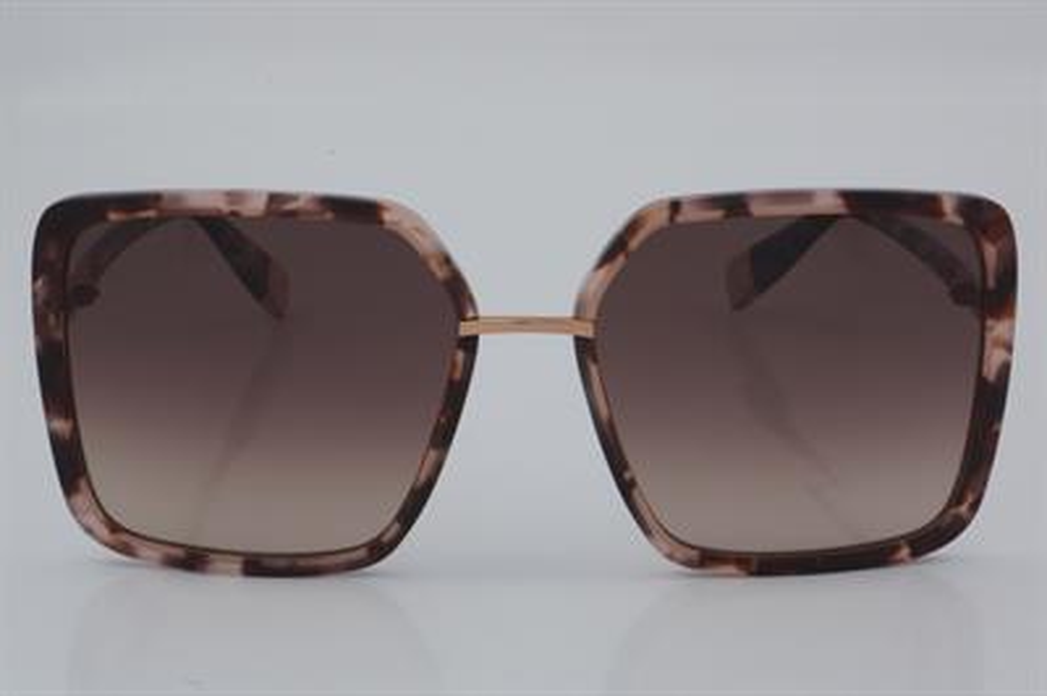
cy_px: 348
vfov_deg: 18.2
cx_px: 524
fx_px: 2179
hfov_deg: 27.0
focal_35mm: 75
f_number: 32
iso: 100
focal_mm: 50
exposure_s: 1/4
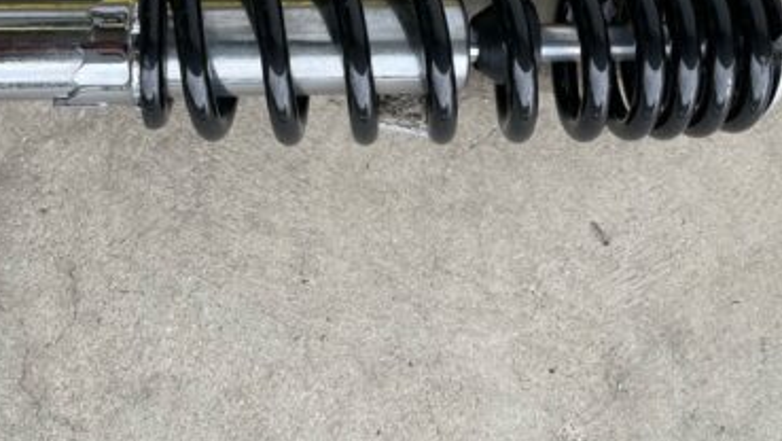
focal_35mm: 46
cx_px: 301
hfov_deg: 44.3
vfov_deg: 24.7
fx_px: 954
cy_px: -13
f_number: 1.6
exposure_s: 1/332
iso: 32
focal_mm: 5.1
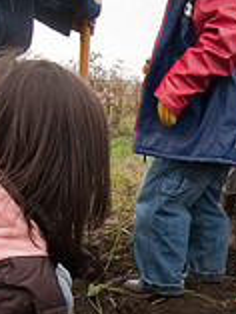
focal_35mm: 45
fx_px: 412
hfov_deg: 30.6
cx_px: 211
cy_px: 366
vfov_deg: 34.4
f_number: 4
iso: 200
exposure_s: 1/640
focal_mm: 11
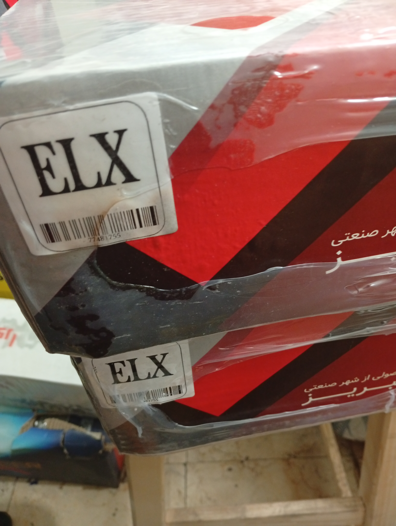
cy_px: 263
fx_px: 411
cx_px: 198
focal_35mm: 27
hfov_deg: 51.5
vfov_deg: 65.2
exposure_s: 1/20
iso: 1311
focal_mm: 3.98
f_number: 1.8
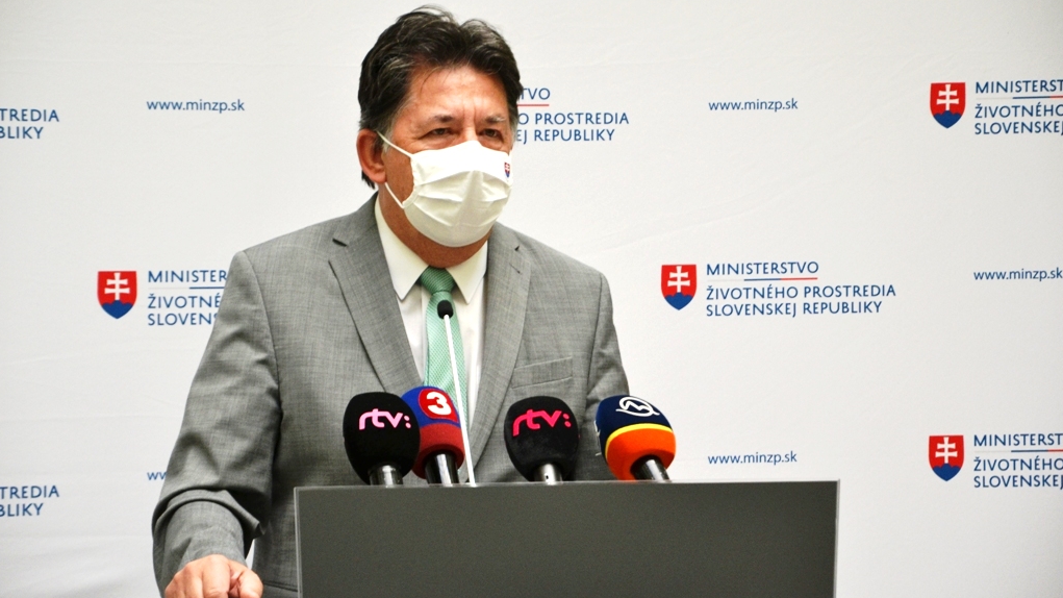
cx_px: 532
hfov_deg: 13.0
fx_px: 4665
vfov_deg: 7.3
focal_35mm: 166
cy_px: 269
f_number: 5.6
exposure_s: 1/125
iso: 800
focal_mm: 105
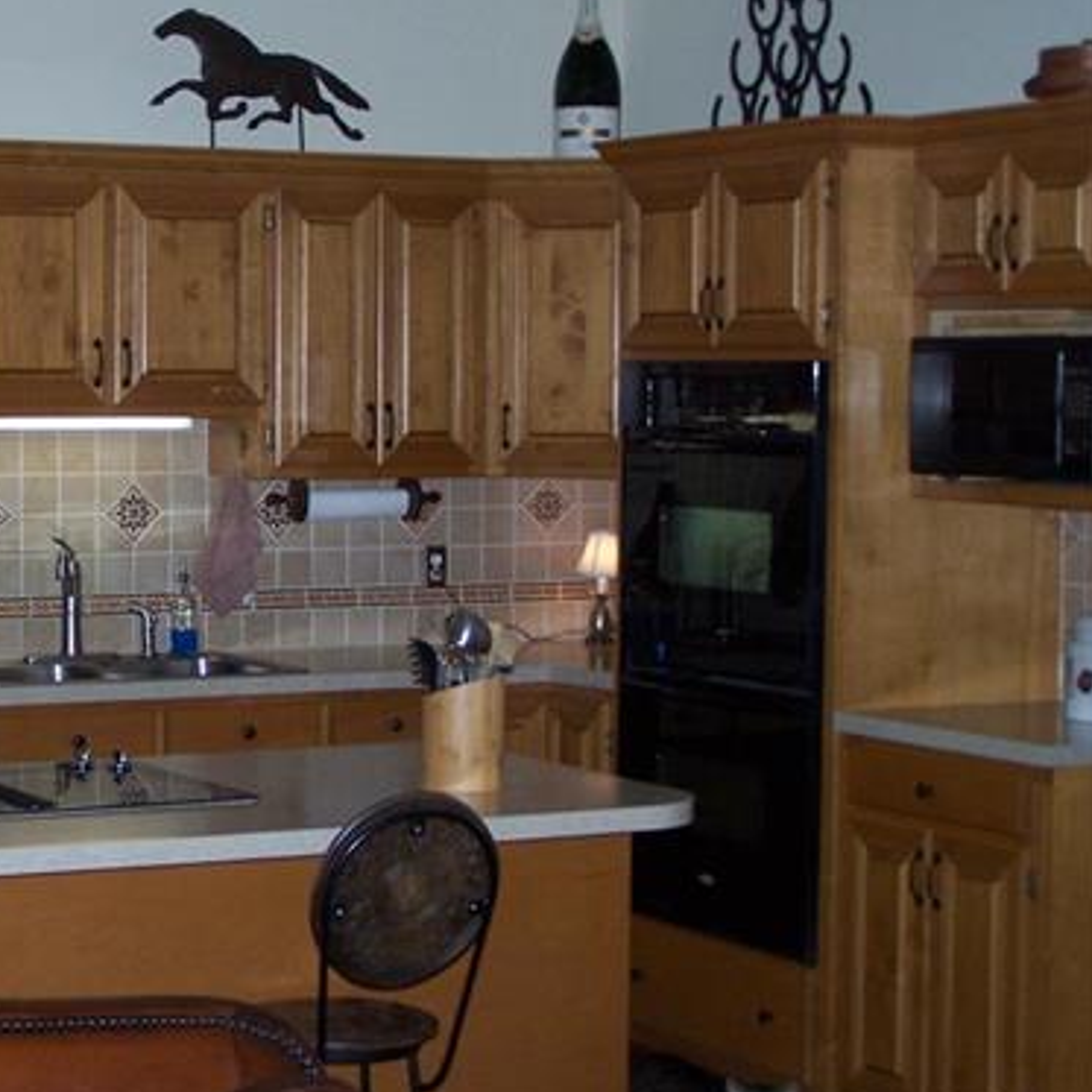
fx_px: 3034
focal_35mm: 85
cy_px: 454
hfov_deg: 20.1
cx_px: 164
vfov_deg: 20.4
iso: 140
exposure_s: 1/60
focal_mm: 9.3
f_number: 3.1
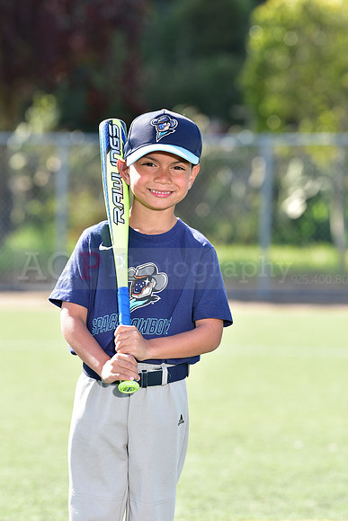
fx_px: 2898
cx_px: 174
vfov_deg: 10.3
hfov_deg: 6.9
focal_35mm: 200
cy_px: 260
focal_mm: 200
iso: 100
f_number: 5.6
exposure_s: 1/125
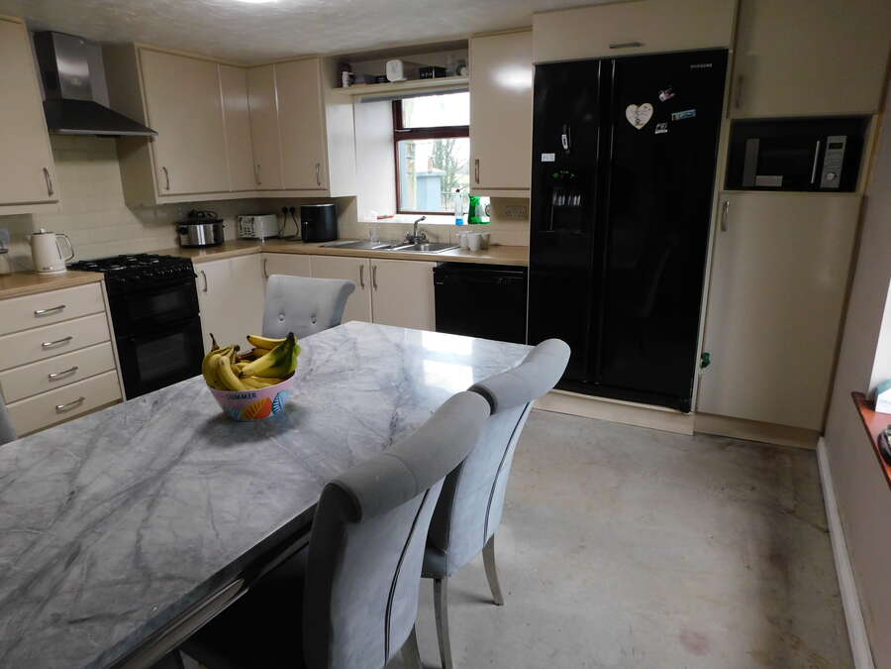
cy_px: 334
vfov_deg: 58.9
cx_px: 446
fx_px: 592
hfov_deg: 73.9
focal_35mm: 23
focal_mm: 4
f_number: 3
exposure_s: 1/30
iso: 320
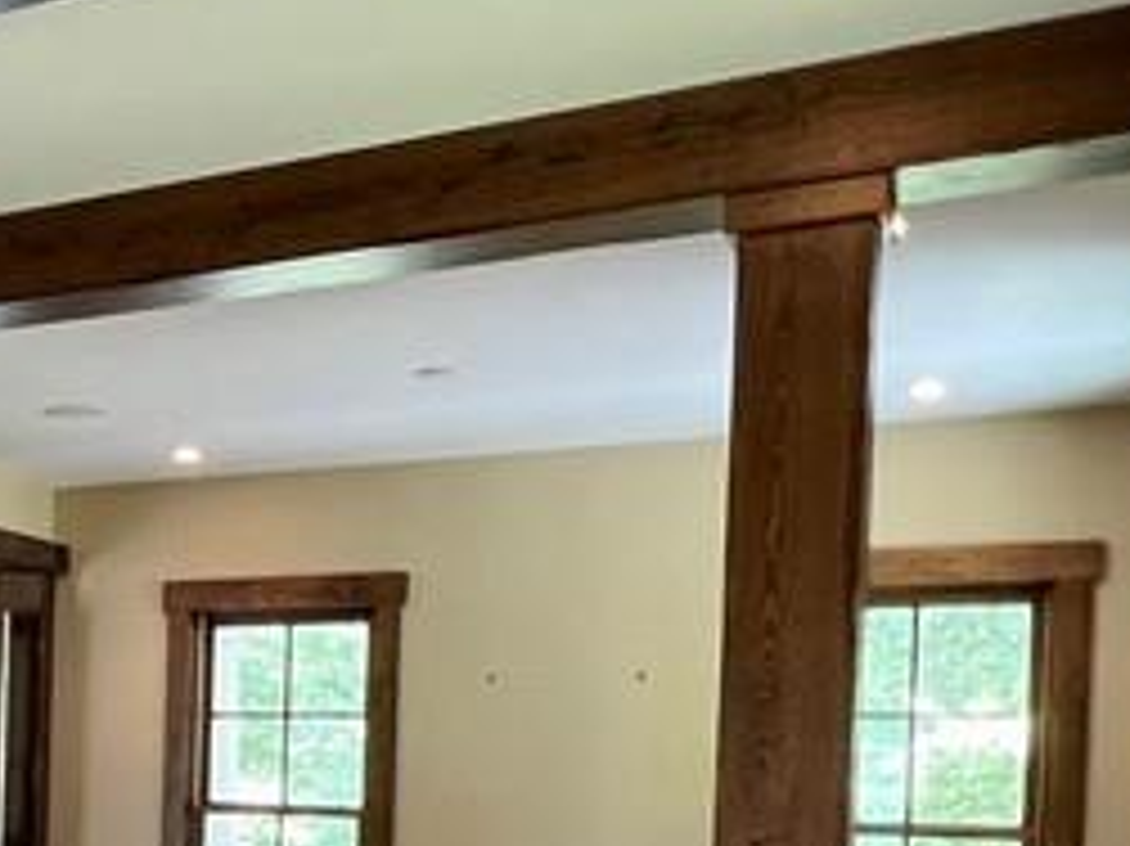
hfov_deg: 26.8
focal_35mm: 53
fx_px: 1729
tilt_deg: -1.7
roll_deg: -1.2
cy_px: 806
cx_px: -531
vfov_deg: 26.3
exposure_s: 1/60
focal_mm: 1.57
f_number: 1.8
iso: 250
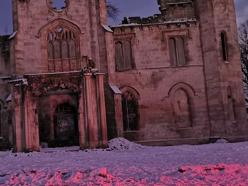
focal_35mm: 53
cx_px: 68
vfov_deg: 27.5
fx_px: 380
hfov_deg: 35.5
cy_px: 90
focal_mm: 5.56
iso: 5000
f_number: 1.6
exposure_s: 8
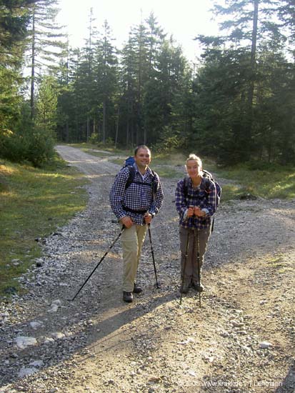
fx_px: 443
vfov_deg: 47.8
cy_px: 196
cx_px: 148
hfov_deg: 36.8
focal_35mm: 39
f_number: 2.8
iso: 100
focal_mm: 8
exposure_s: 1/100
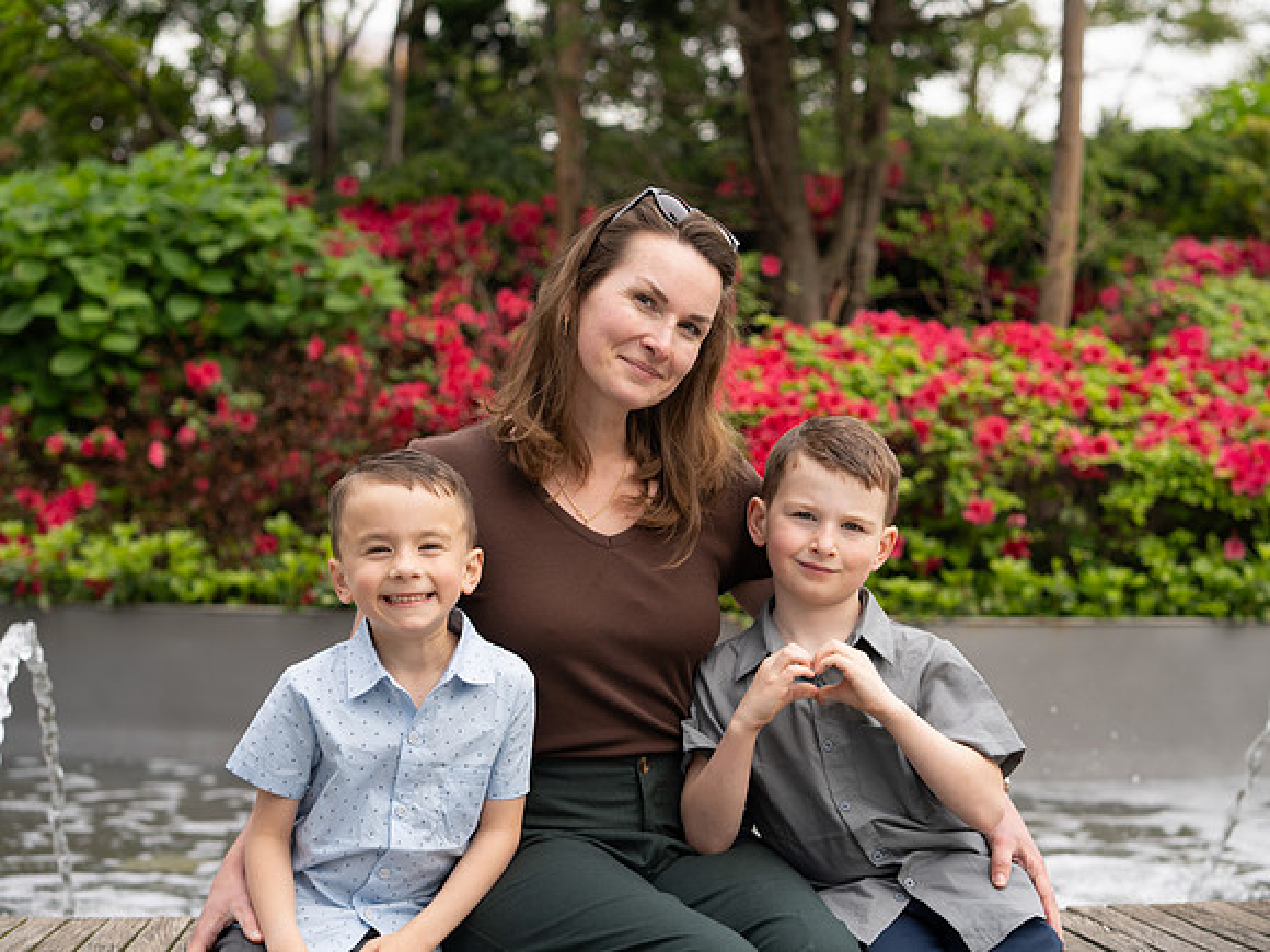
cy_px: 476
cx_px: 635
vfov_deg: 16.1
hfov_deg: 21.3
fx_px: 3373
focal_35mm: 92
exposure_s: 1/250
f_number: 4
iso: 100
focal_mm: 85
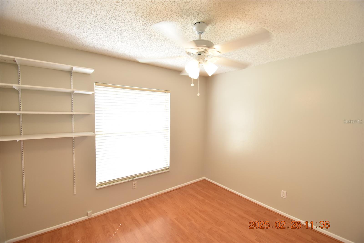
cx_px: 182
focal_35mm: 15
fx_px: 152
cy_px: 122
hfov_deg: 100.4
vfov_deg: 77.3
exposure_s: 1/80
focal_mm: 10
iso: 400
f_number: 4.5
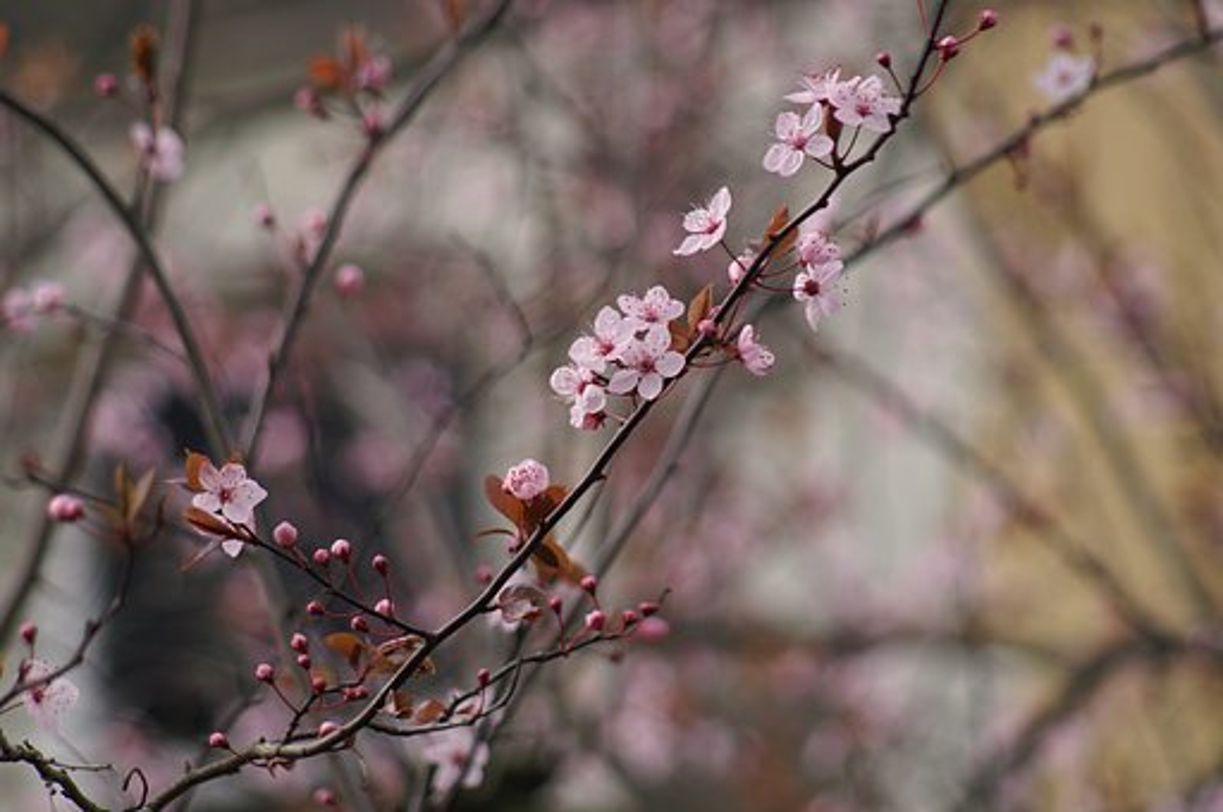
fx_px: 9161
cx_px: 612
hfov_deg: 7.6
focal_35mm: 270
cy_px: 406
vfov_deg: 5.1
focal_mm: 180
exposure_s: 1/250
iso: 200
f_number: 5.6
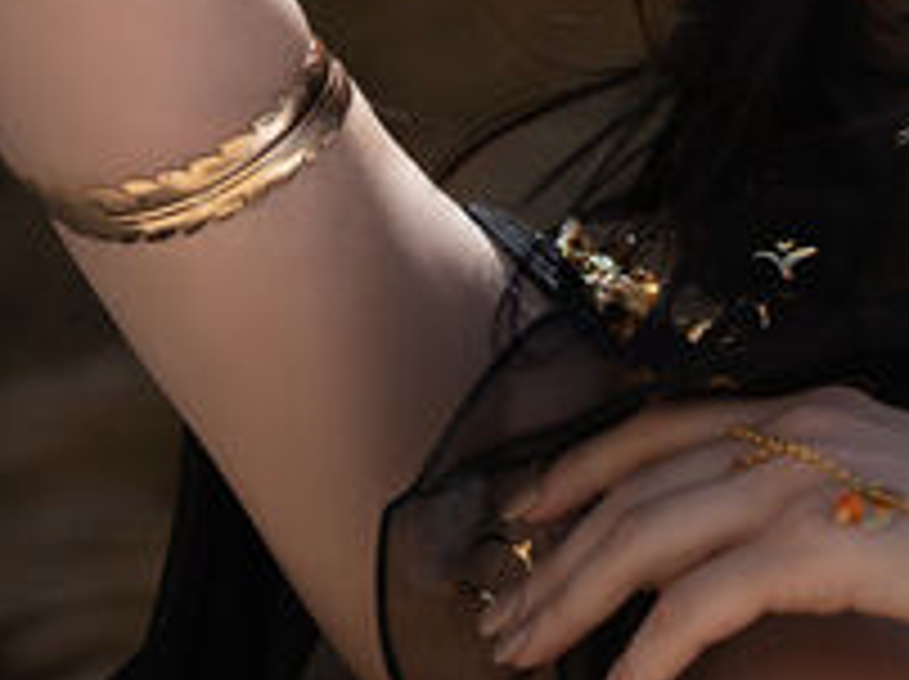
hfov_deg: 14.8
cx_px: 992
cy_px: 36
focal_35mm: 130
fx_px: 3410
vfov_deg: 11.3
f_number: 2.2
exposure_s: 1/4000
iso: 125
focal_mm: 35
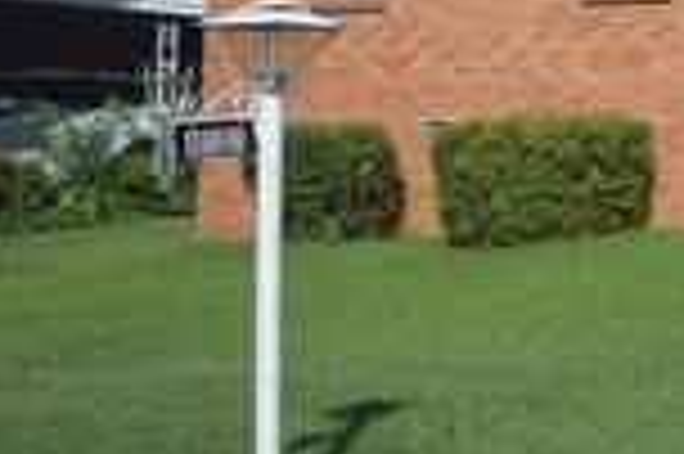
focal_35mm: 89
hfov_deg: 19.1
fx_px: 1689
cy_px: 25
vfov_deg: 15.1
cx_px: 1112
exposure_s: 1/3200
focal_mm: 18
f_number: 3.5
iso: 200
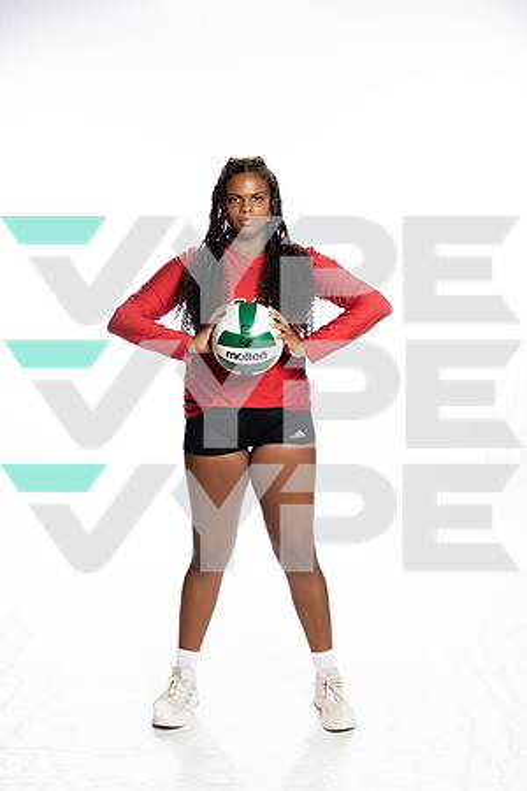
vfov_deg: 39.6
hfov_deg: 27.0
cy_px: 396
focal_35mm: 50
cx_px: 264
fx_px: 1098
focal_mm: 50
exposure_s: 1/250
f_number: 8
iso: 400
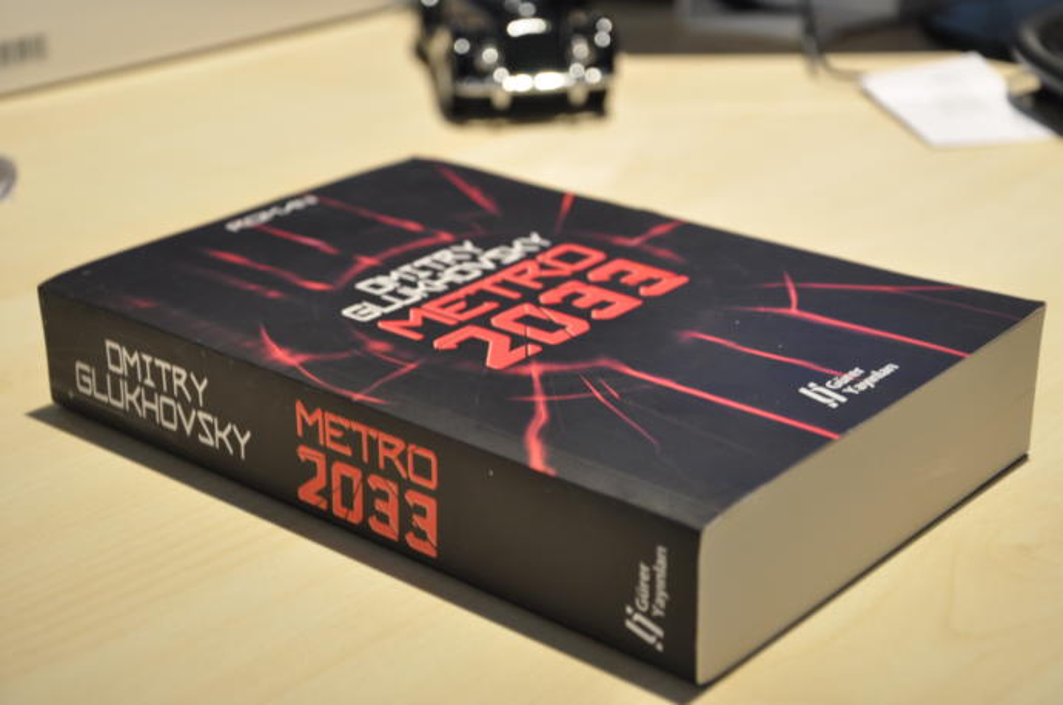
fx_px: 1990
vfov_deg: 20.1
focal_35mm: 68
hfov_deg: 29.9
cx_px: 532
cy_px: 352
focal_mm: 45
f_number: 4.8
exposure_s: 1/15
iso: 560
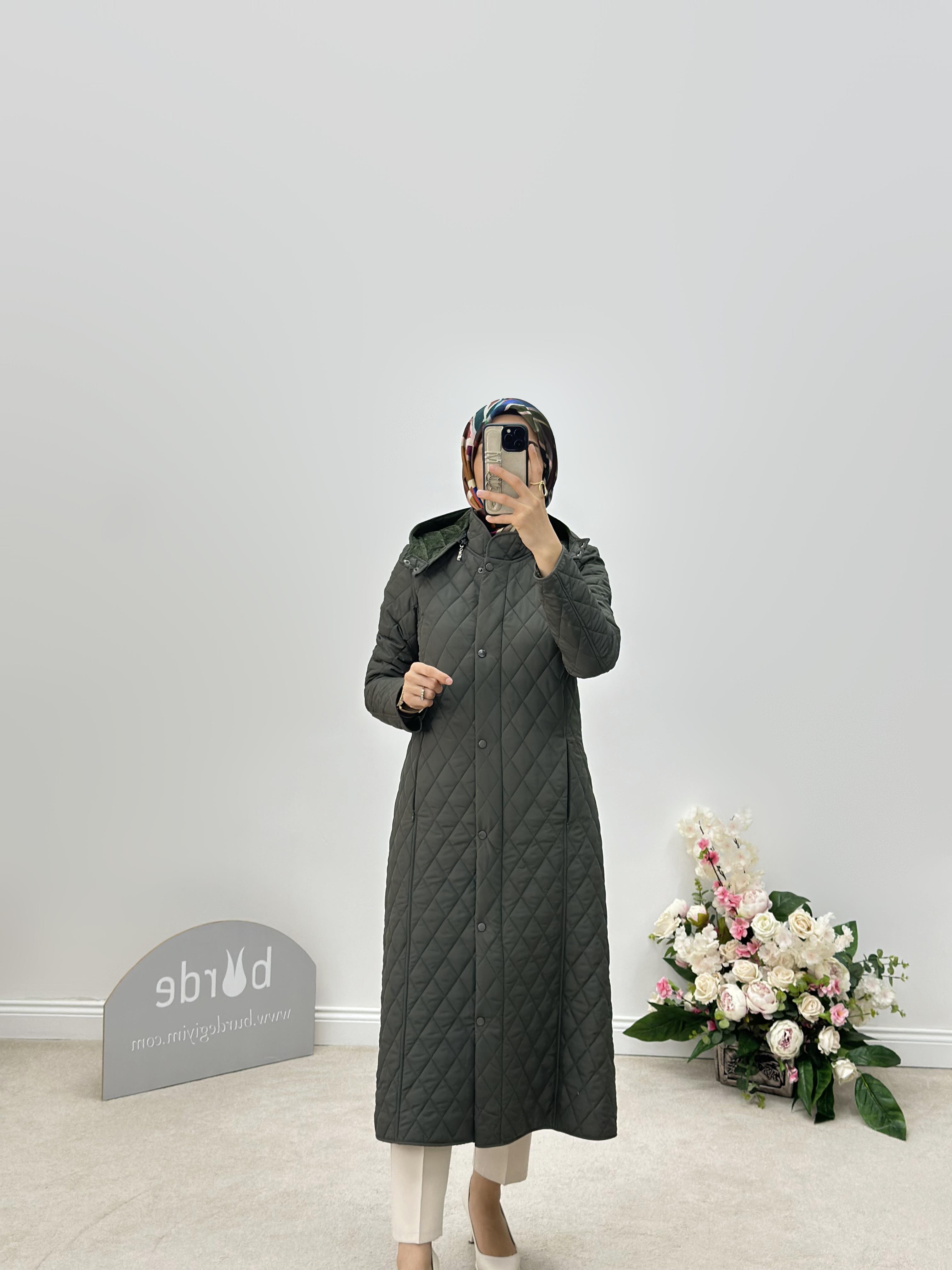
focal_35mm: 48
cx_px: 476
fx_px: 1760
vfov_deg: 39.7
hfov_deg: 30.3
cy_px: 635
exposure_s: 1/181
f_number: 1.78
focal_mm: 6.86
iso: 80
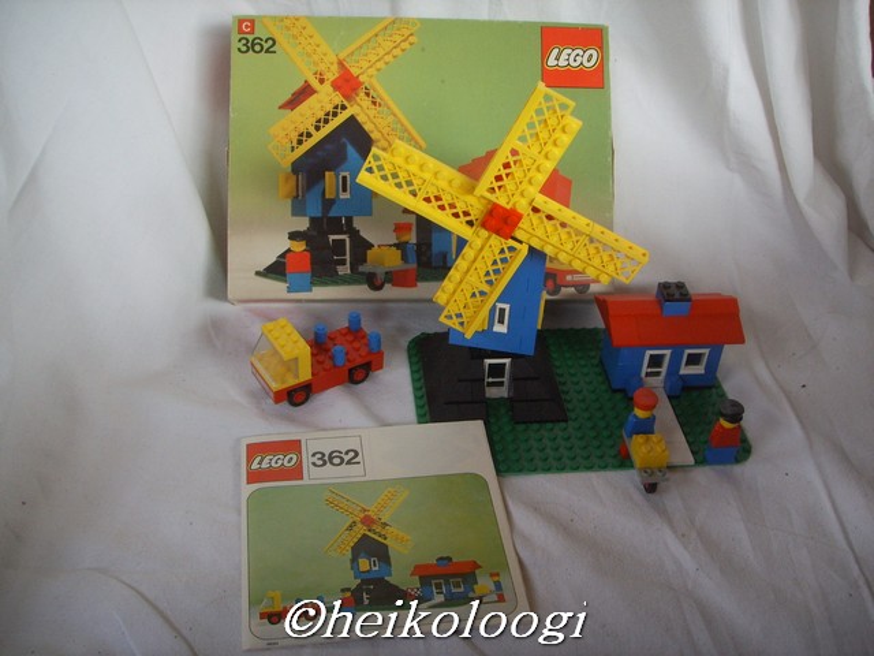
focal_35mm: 39
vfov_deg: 36.8
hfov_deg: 47.9
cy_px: 328
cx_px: 437
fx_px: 985
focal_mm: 6.6
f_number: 3.5
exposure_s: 1/60
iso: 100
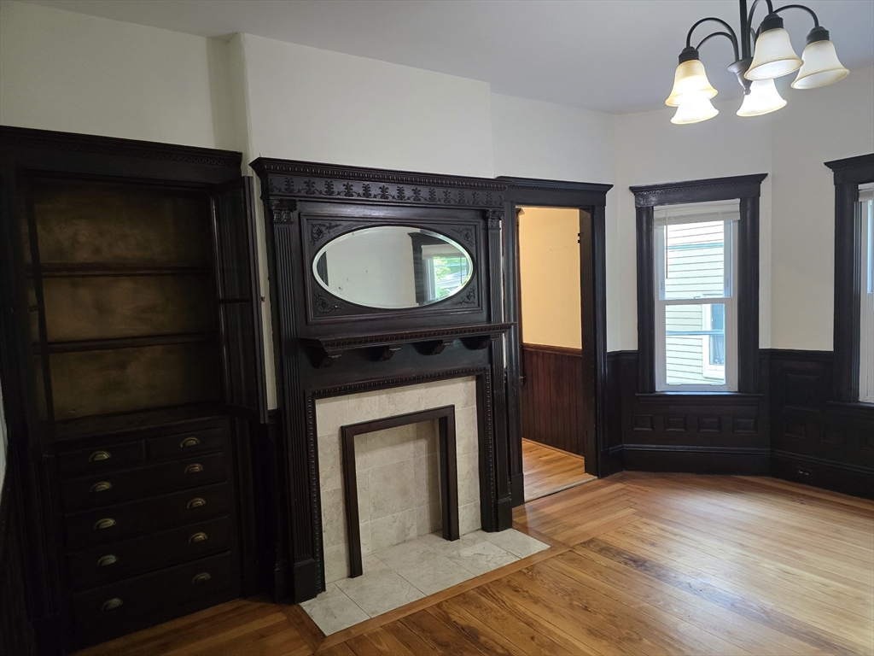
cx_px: 437
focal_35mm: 23
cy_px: 328
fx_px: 581
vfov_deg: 58.9
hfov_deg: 73.9
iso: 1000
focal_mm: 6.3
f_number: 1.7
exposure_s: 1/120
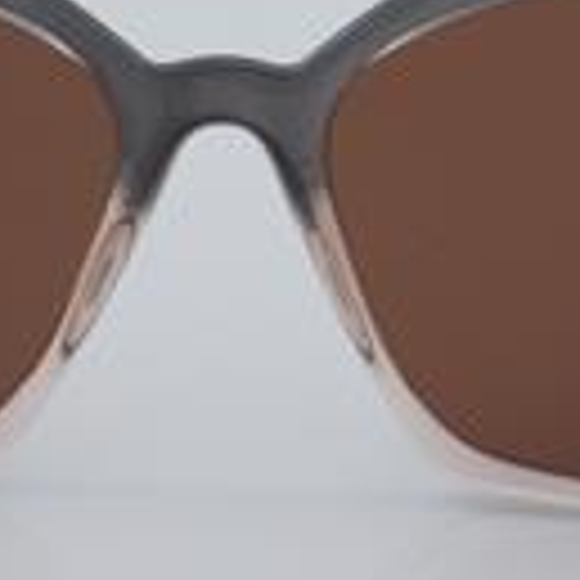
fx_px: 3734
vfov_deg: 8.9
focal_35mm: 197
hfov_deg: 8.9
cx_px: 229
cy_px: 175
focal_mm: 50
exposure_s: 1/4
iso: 100
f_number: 32
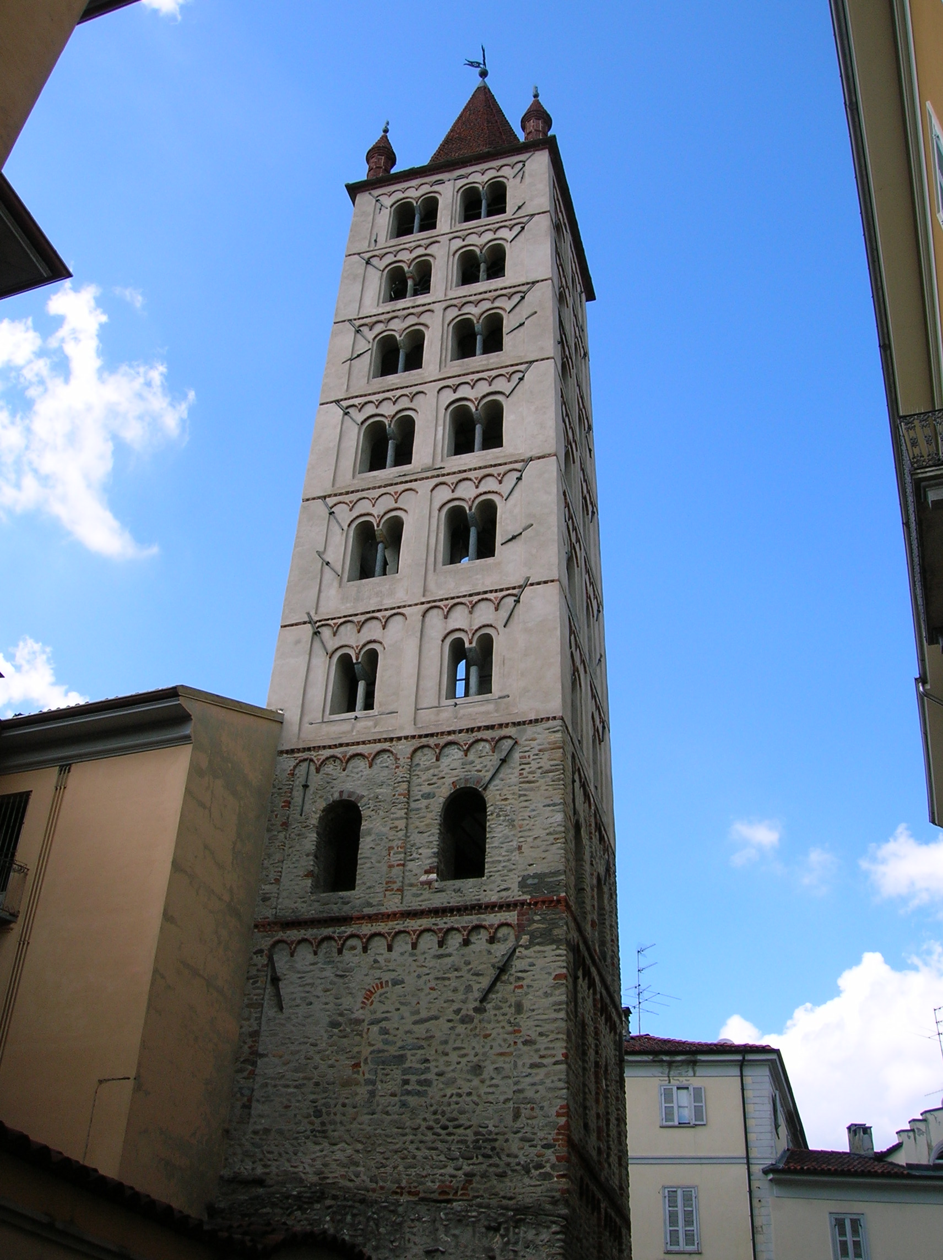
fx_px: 1237
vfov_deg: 54.0
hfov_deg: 41.7
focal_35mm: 34
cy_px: 630
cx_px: 472
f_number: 4.9
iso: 50
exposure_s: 1/230
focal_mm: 5.7
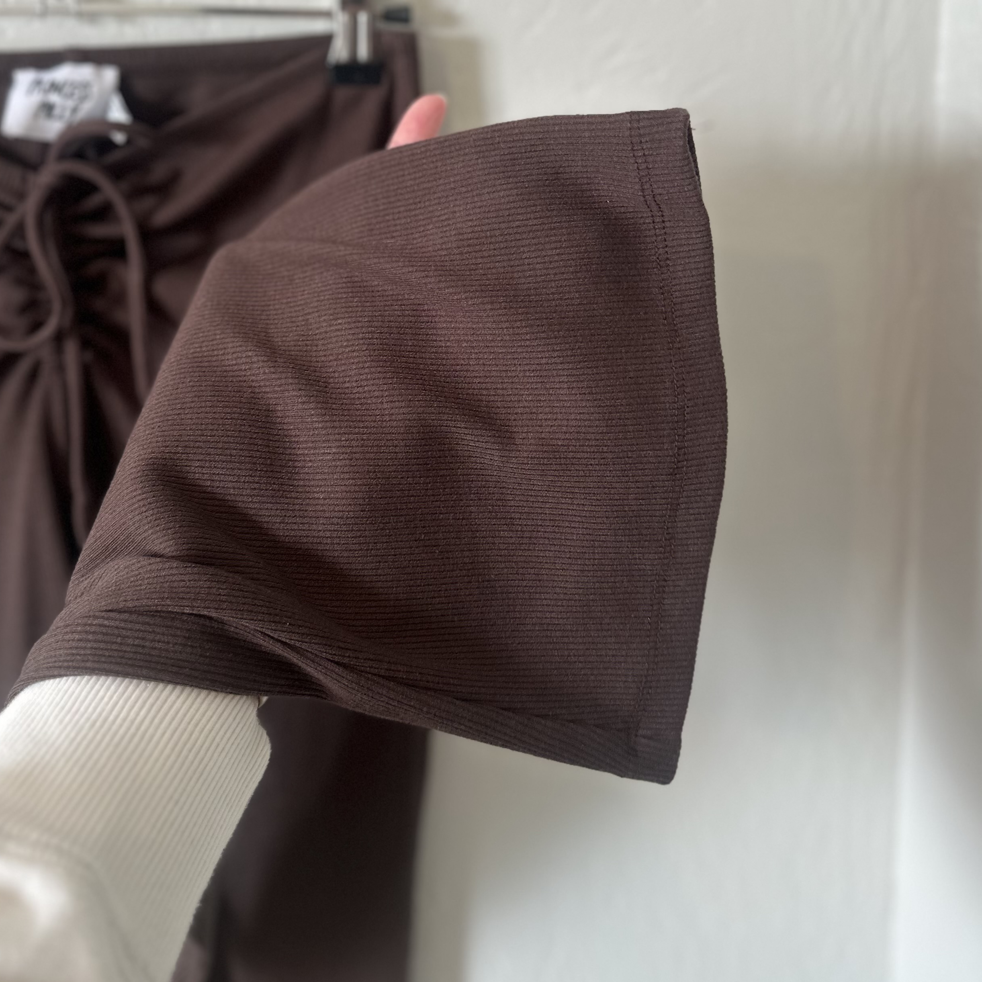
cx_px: 442
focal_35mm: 35
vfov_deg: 46.2
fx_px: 1123
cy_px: 295
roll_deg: +2.8
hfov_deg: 47.2
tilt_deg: -12.7
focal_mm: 6.86
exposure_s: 1/120
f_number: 1.78
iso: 160
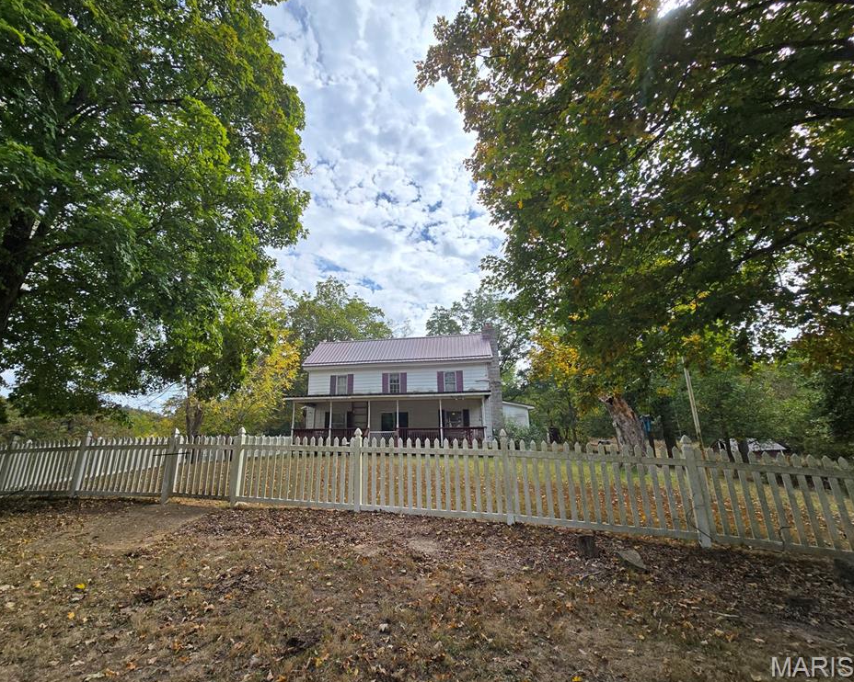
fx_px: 354
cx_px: 392
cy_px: 334
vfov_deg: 87.9
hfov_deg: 100.5
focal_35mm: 14
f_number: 2.2
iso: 50
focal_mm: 2.2
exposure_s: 1/2180
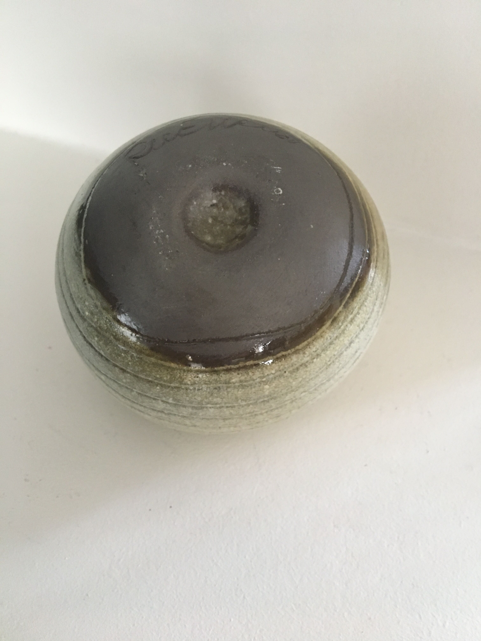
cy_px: 320
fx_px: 537
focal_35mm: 29
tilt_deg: -44.3
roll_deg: +1.8
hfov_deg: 48.2
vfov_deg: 61.7
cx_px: 240
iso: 200
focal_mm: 4.15
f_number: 2.2
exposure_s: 1/17
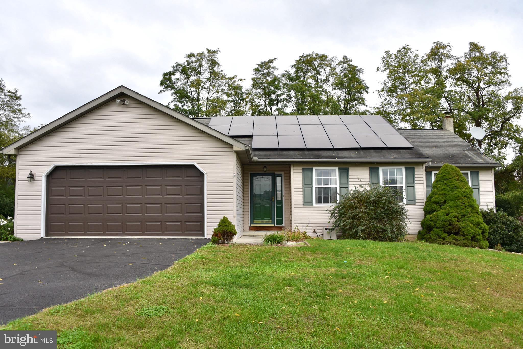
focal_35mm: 28
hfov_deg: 65.5
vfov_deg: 46.4
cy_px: 174
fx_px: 407
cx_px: 262
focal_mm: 28
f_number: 8
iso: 200
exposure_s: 1/250
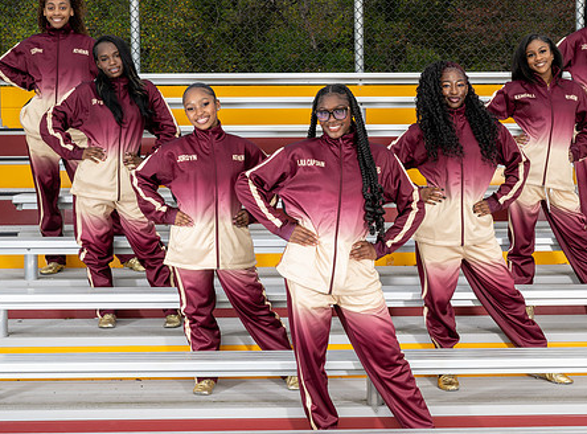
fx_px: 1113
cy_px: 174
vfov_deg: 22.0
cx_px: 379
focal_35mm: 66
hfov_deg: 29.4
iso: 80
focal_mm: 39
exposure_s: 1/100
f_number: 10
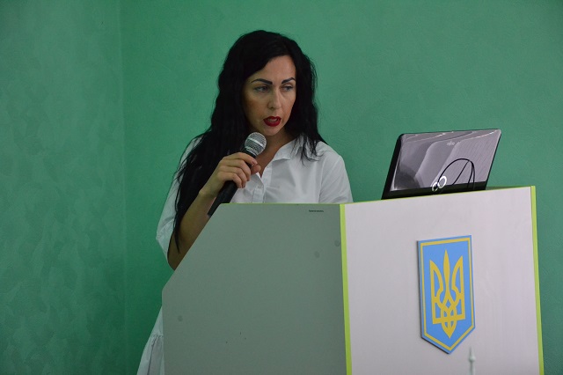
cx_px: 282
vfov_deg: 12.2
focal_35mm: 112
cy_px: 188
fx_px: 1758
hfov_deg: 18.2
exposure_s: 1/125
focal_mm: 75
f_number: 5.3
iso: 2800
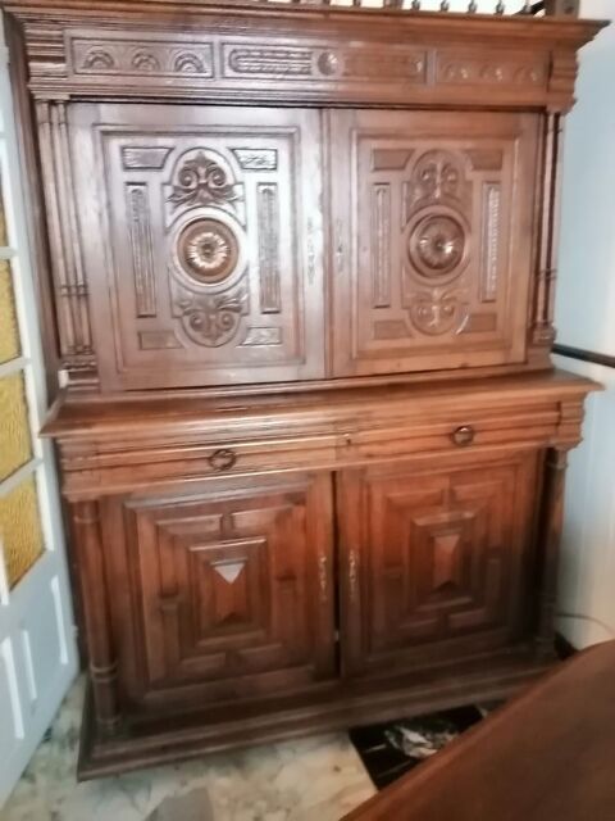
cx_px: 308
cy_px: 410
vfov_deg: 67.3
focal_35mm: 26
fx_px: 616
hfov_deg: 53.1
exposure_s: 1/12.5
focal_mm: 3.46
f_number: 1.8
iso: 1250
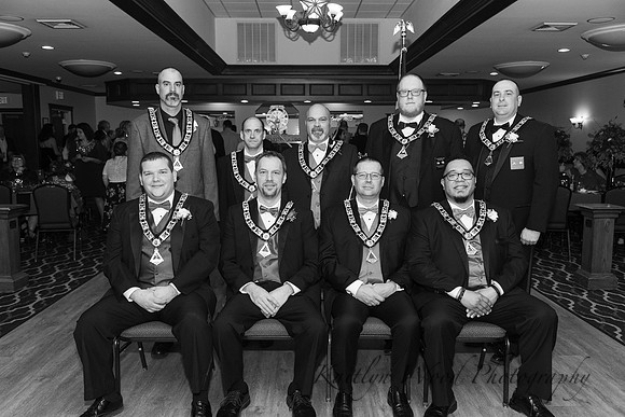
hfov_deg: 58.7
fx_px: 555
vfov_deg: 41.2
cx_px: 312
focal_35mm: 32
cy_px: 208
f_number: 4
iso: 800
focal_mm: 31
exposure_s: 1/200
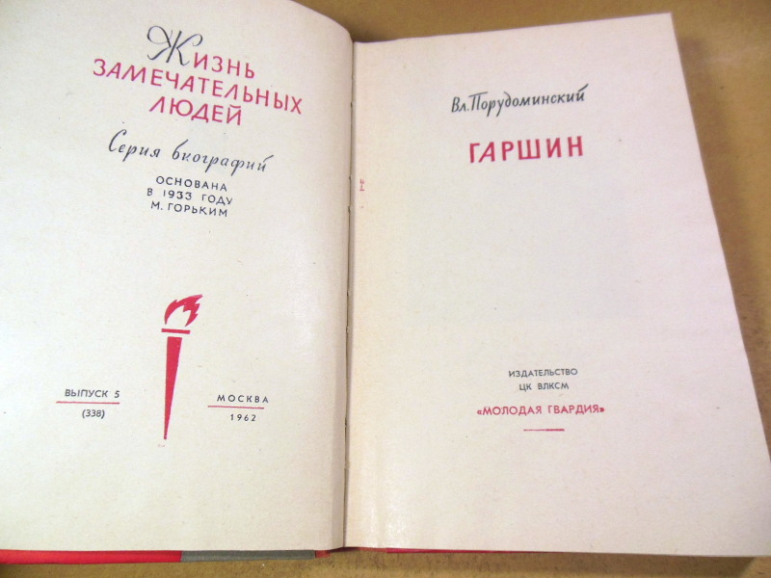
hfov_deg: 69.4
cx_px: 386
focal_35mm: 25
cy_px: 289
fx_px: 557
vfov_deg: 54.9
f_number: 3.2
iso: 125
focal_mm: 4.5
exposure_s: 1/125
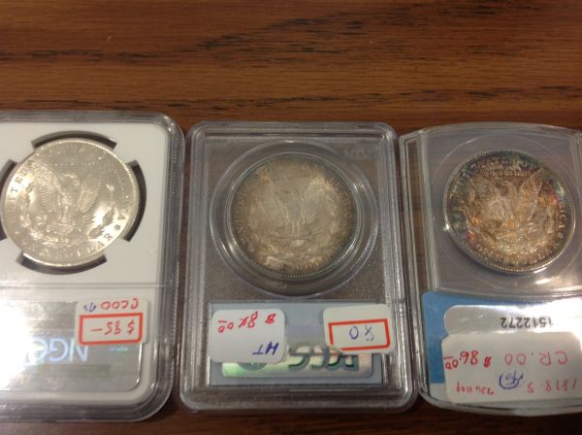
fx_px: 588
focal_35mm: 35
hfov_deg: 52.7
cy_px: 218
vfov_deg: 40.6
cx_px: 291
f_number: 2.4
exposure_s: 1/15
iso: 64
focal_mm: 4.28
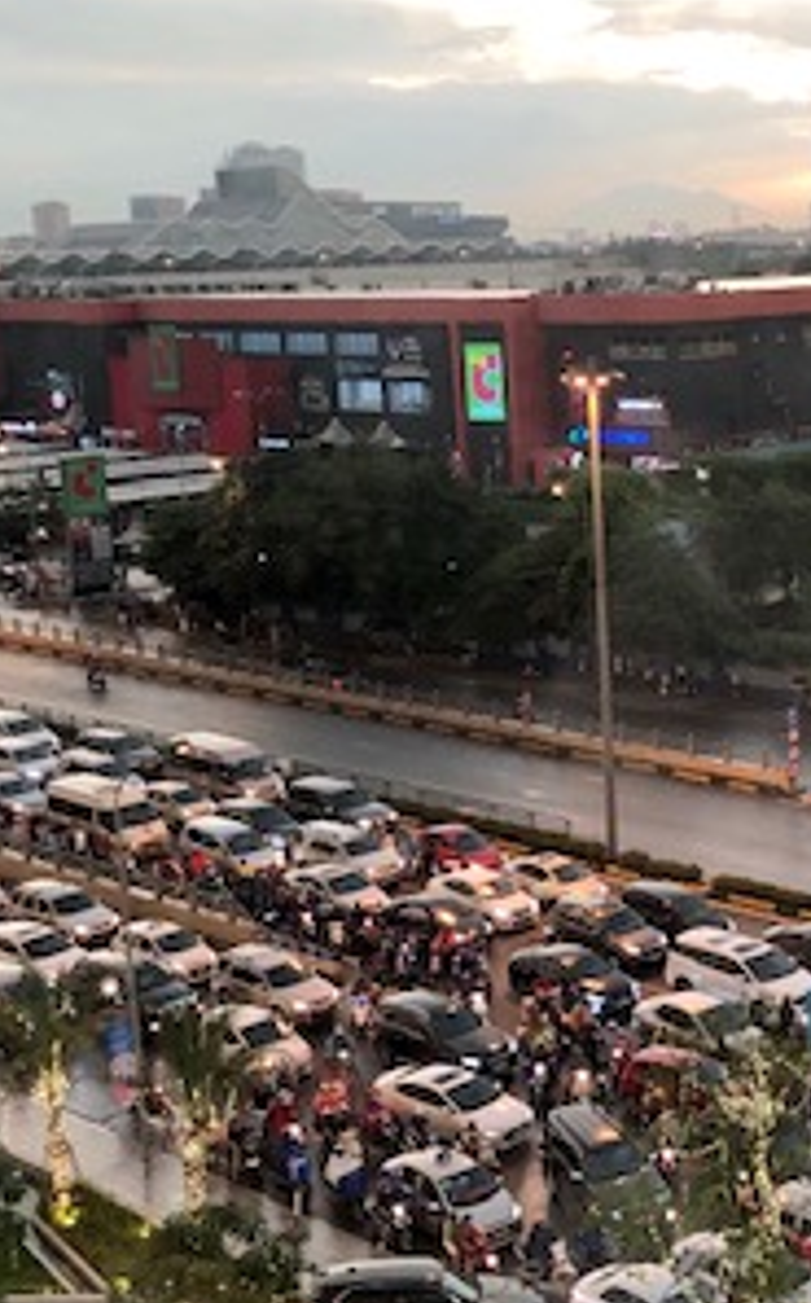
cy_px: 662
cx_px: 719
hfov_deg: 19.9
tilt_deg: -10.2
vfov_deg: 32.0
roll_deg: +1.9
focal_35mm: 64
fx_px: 2269
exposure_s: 1/33
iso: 32
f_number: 1.8
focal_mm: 4
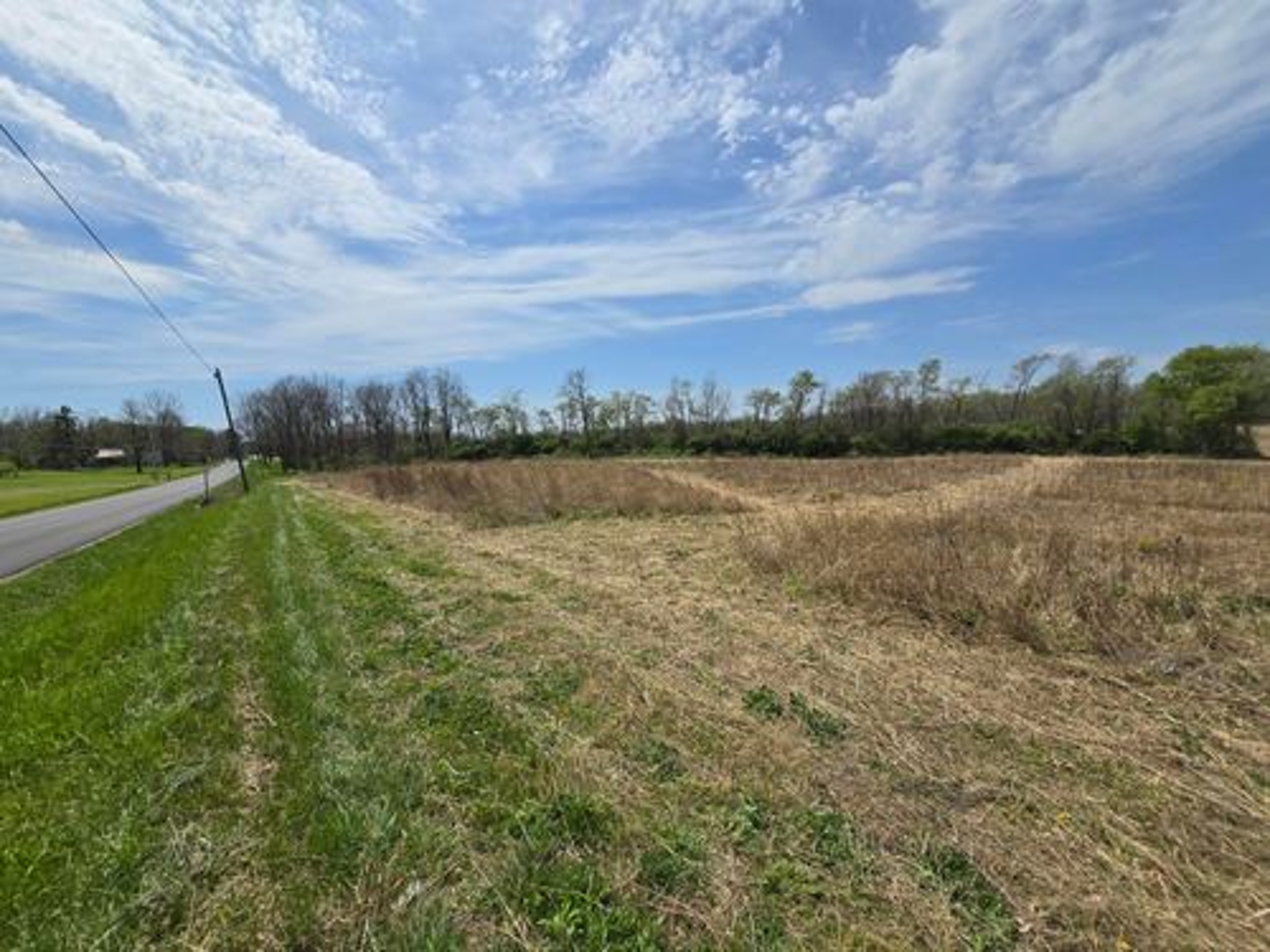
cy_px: 476
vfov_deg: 89.9
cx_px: 635
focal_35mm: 13
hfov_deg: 106.2
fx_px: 477
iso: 50
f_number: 2.2
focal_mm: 2.2
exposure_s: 1/5343
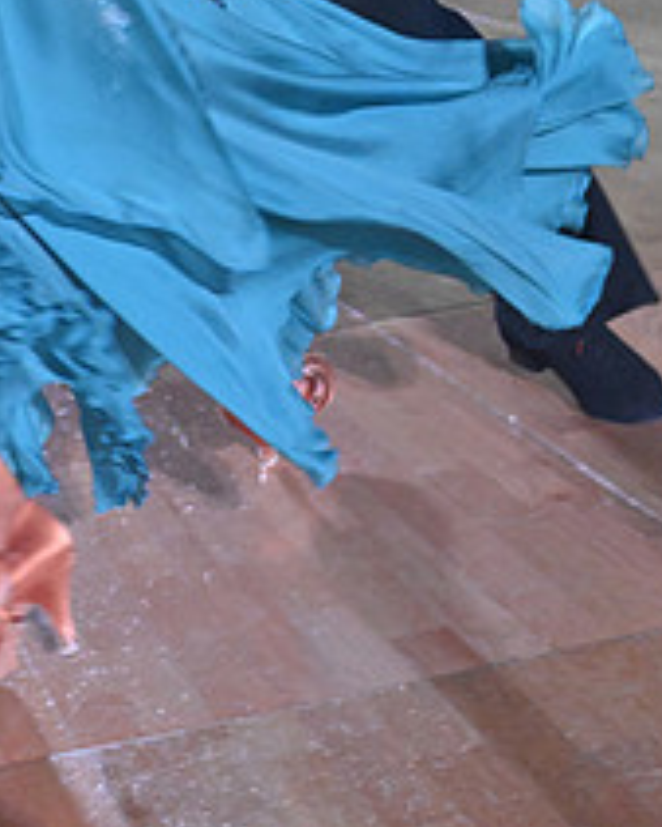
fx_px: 2398
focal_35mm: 98
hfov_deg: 15.3
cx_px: -61
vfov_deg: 18.2
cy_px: -267
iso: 6400
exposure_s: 1/400
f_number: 5.6
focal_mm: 38
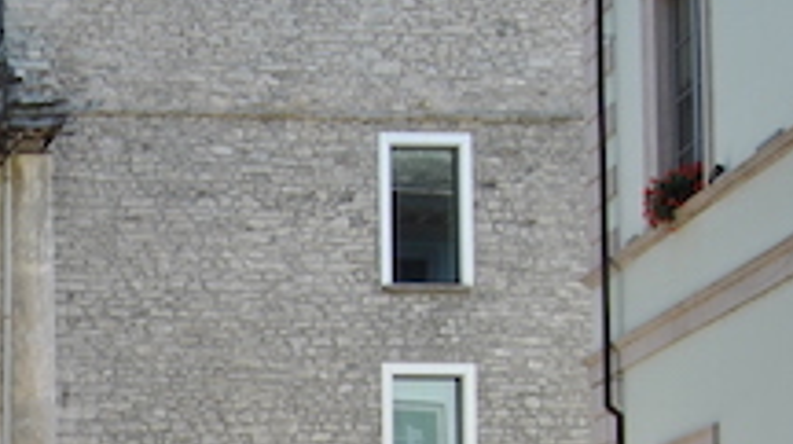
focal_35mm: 92
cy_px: 750
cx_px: -371
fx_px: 1933
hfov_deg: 20.2
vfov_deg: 12.2
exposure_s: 1/200
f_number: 6.3
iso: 100
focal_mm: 18
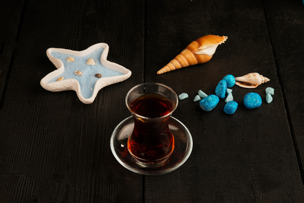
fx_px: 591
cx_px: 152
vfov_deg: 19.5
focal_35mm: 70
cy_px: 102
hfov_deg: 28.8
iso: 80
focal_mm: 70
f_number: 9
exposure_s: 1/100
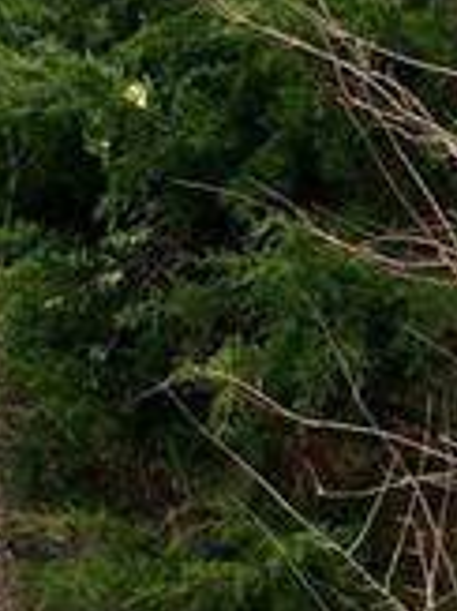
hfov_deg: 10.8
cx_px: 345
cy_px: 229
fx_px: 2415
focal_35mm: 137
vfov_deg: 14.4
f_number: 2.2
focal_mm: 4.15
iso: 32
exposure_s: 1/145
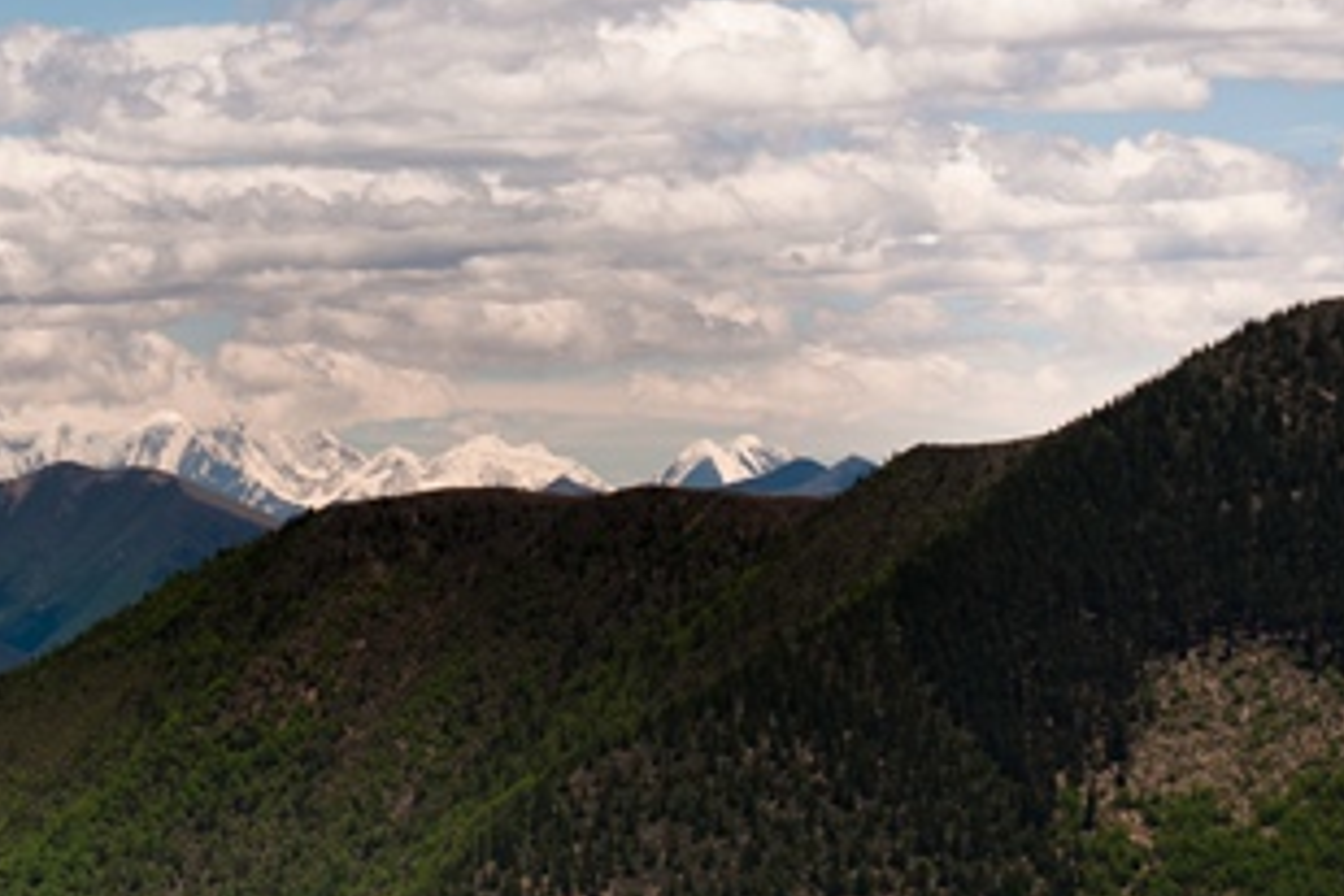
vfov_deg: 4.5
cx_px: 209
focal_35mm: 306
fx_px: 11423
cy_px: 311
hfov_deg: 6.7
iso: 200
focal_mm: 105
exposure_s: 1/160
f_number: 11
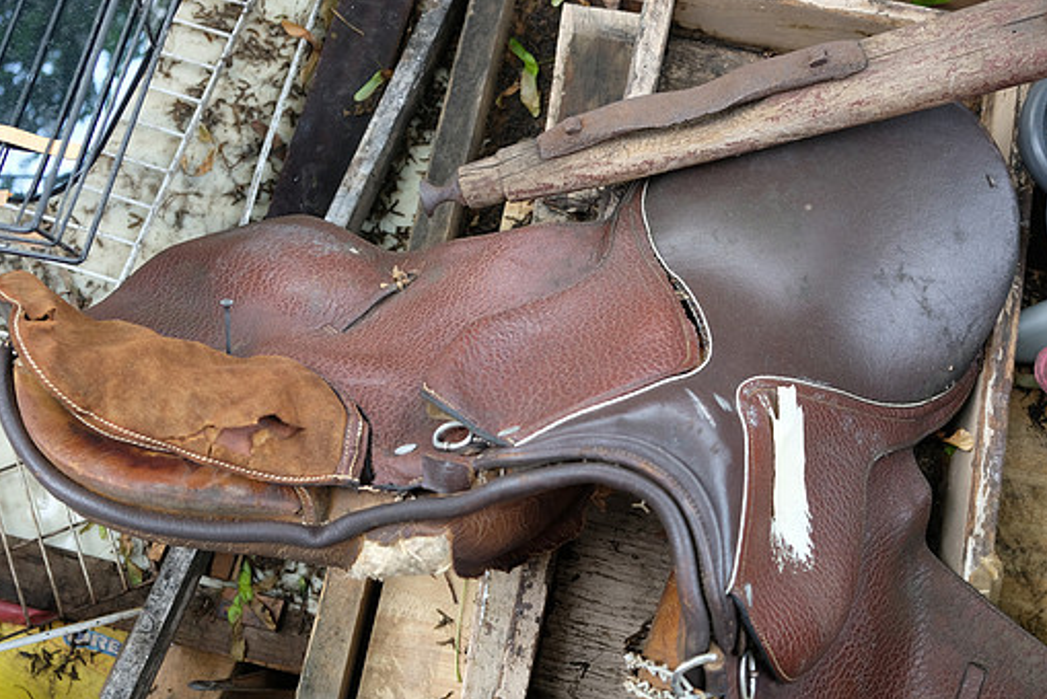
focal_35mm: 41
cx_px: 549
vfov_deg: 32.6
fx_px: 1193
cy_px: 394
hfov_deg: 47.4
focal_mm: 24.3
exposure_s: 1/100
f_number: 4
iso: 200
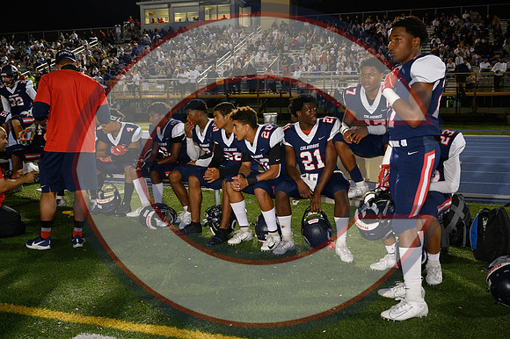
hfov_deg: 53.2
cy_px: 170
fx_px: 510
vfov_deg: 36.8
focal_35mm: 36
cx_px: 255
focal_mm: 36
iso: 4500
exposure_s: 1/320
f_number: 5.6
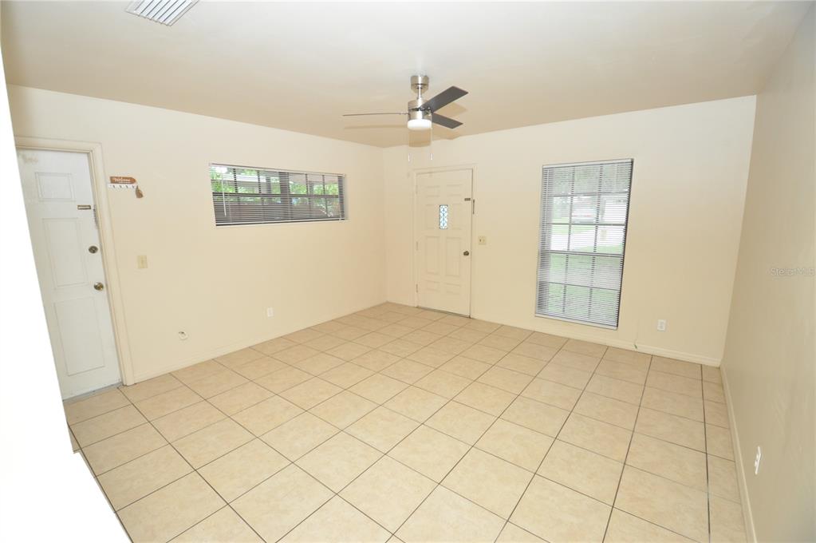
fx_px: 340
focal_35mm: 15
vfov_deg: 77.2
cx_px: 408
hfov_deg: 100.4
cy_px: 272
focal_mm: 10
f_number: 4
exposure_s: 1/60
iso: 800
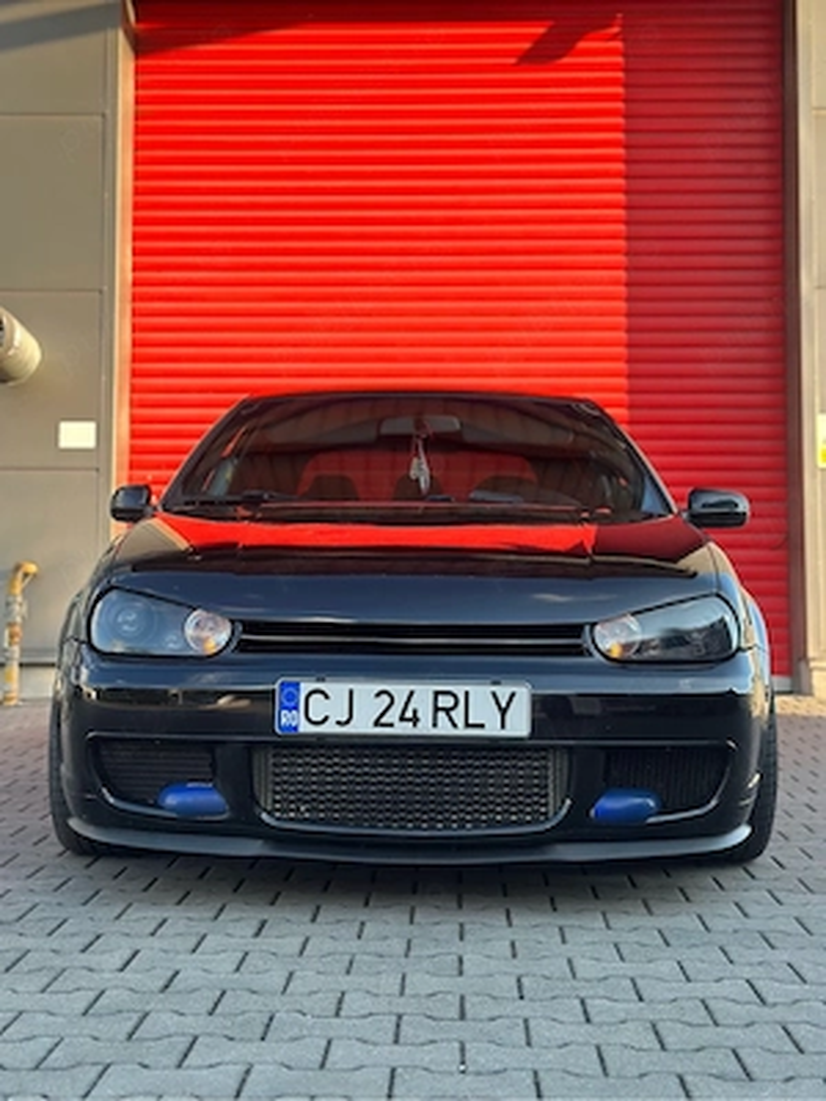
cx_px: 413
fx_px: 1527
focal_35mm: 48
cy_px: 550
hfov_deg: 30.3
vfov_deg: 39.7
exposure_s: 1/619
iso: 80
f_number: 1.78
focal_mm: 6.86
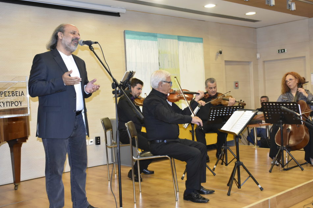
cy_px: 105
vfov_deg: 31.9
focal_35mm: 42
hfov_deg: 46.4
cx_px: 163
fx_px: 365
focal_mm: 26
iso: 1600
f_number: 5.6
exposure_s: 1/80
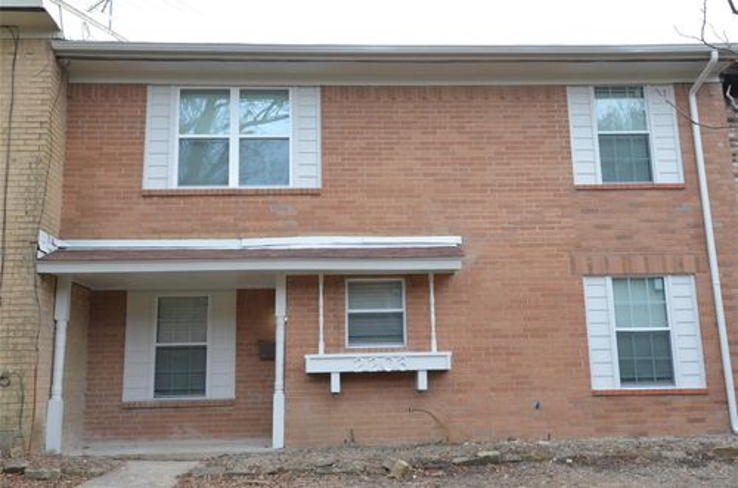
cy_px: 244
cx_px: 369
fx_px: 675
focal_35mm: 33
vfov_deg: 39.8
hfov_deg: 57.3
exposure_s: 1/400
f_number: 10
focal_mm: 22
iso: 3200
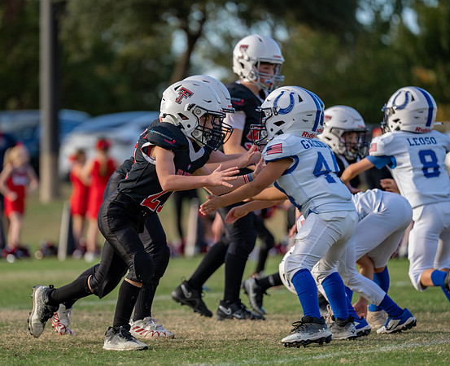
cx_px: 148
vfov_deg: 5.8
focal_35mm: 268
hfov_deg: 7.2
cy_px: 201
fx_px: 3592
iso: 160
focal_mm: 200
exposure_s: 1/1000
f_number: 2.8
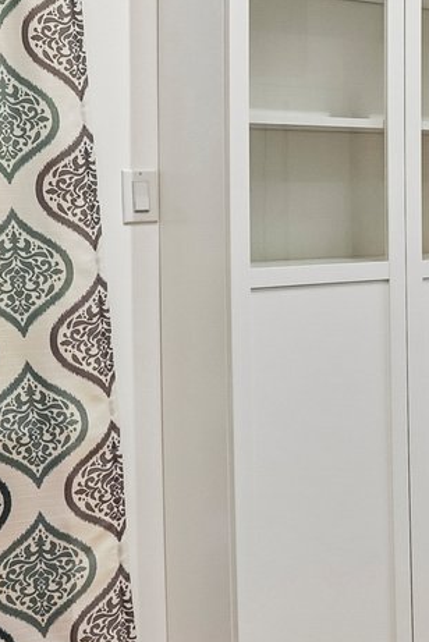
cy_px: 201
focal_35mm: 71
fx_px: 1267
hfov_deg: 13.9
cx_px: 1011
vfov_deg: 28.2
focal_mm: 16
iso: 400
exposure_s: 1/13
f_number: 8
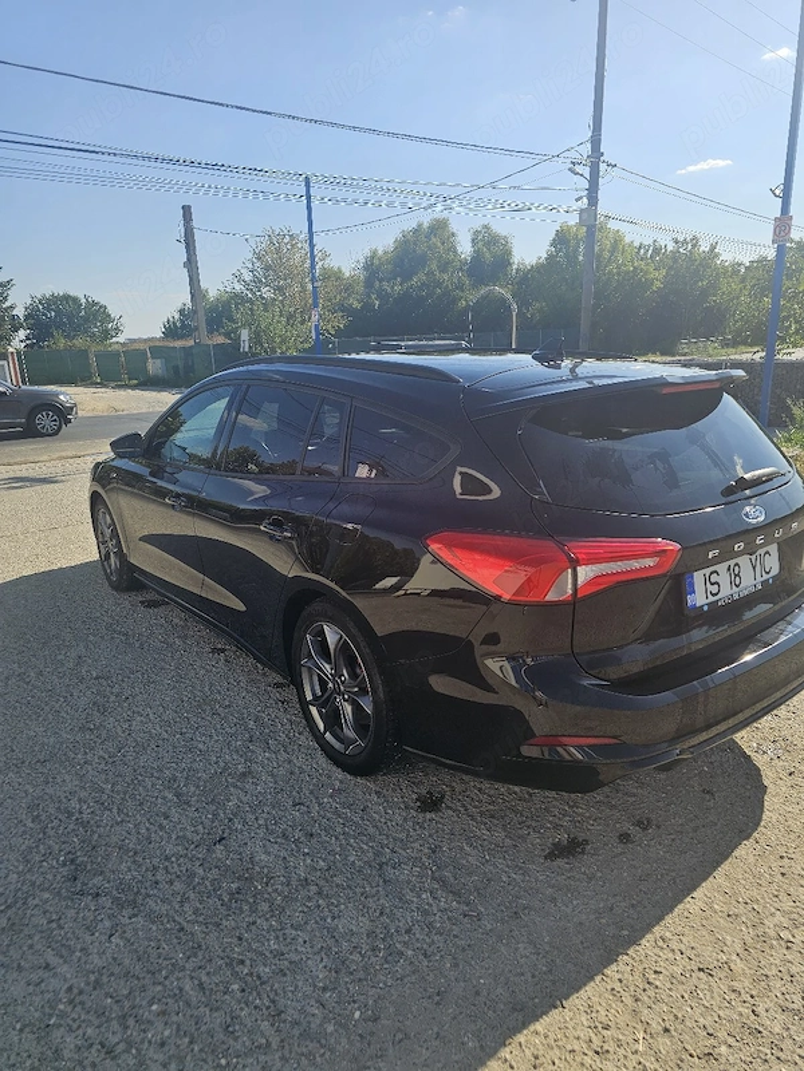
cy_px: 536
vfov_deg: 73.9
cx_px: 402
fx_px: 712
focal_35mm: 23
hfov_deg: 58.9
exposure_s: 1/769
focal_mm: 6.3
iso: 10
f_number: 1.7
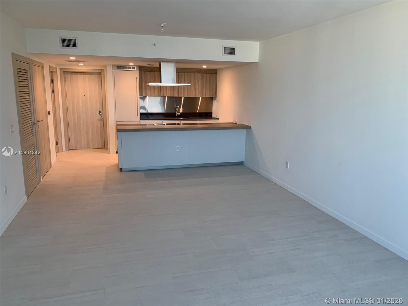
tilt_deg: -8.6
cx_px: 204
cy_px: 153
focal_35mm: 26
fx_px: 306
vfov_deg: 53.1
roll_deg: -1.4
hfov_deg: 67.3
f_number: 1.8
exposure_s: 1/120
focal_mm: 4.25
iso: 80
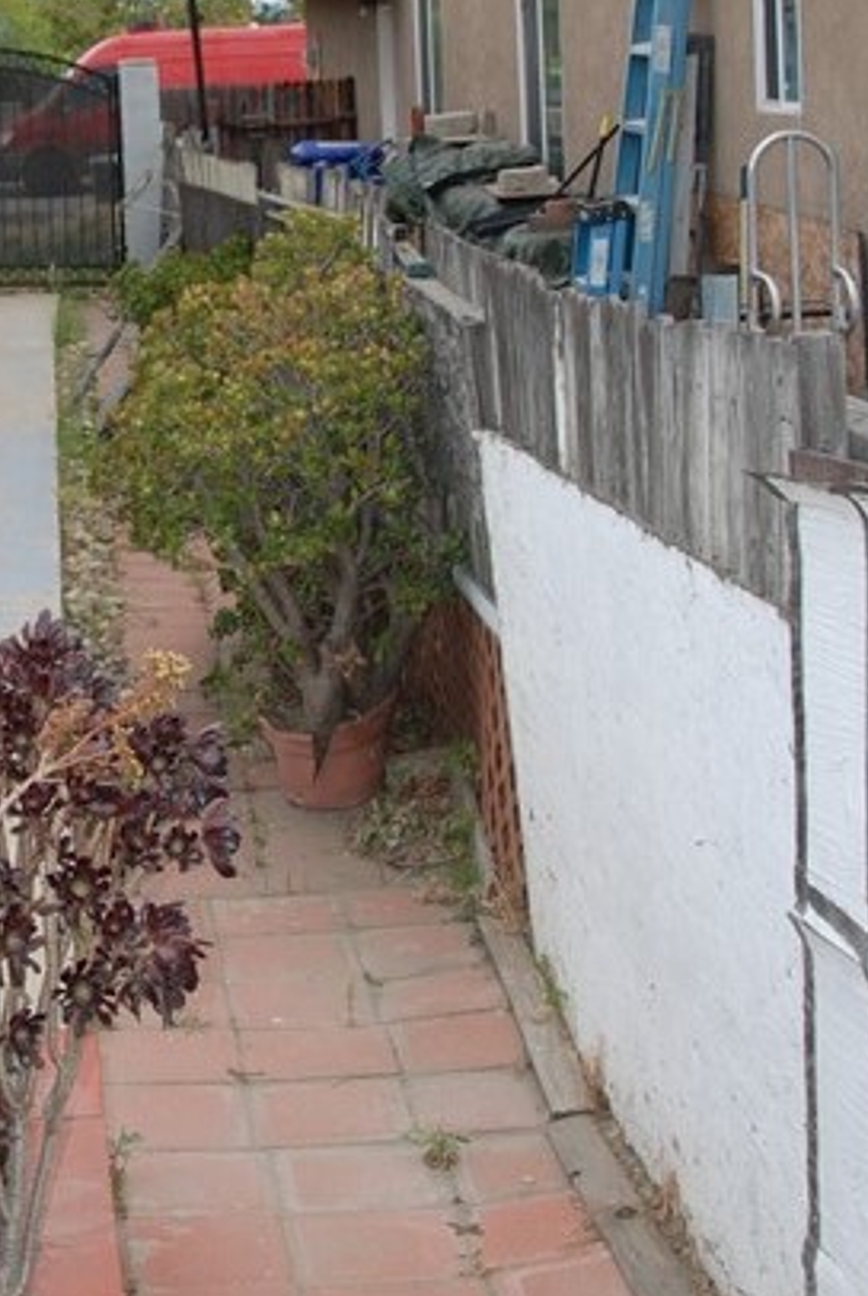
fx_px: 2595
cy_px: 337
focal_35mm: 72
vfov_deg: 27.7
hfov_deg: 18.7
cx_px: 83
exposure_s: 1/200
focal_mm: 18
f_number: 4
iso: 100
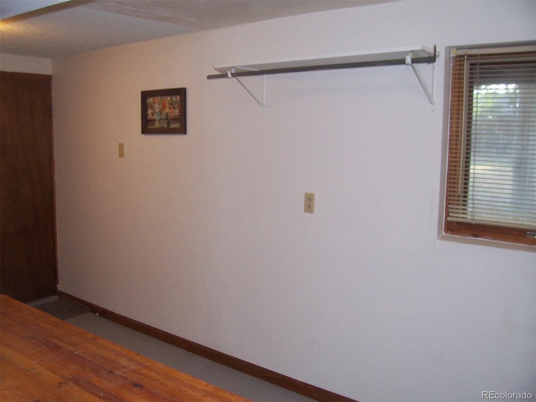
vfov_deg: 41.8
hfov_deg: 54.0
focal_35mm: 34
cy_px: 201
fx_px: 526
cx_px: 268
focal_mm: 5.6
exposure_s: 1/60
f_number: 2.7
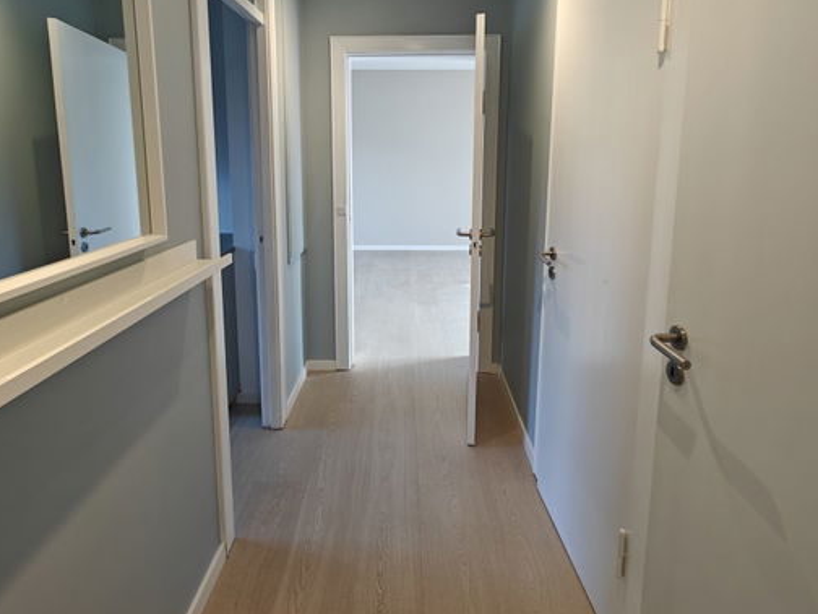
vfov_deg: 64.8
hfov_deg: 81.7
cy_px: 223
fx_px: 473
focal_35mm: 20
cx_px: 391
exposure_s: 1/73
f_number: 2.2
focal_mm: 2.59
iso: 200
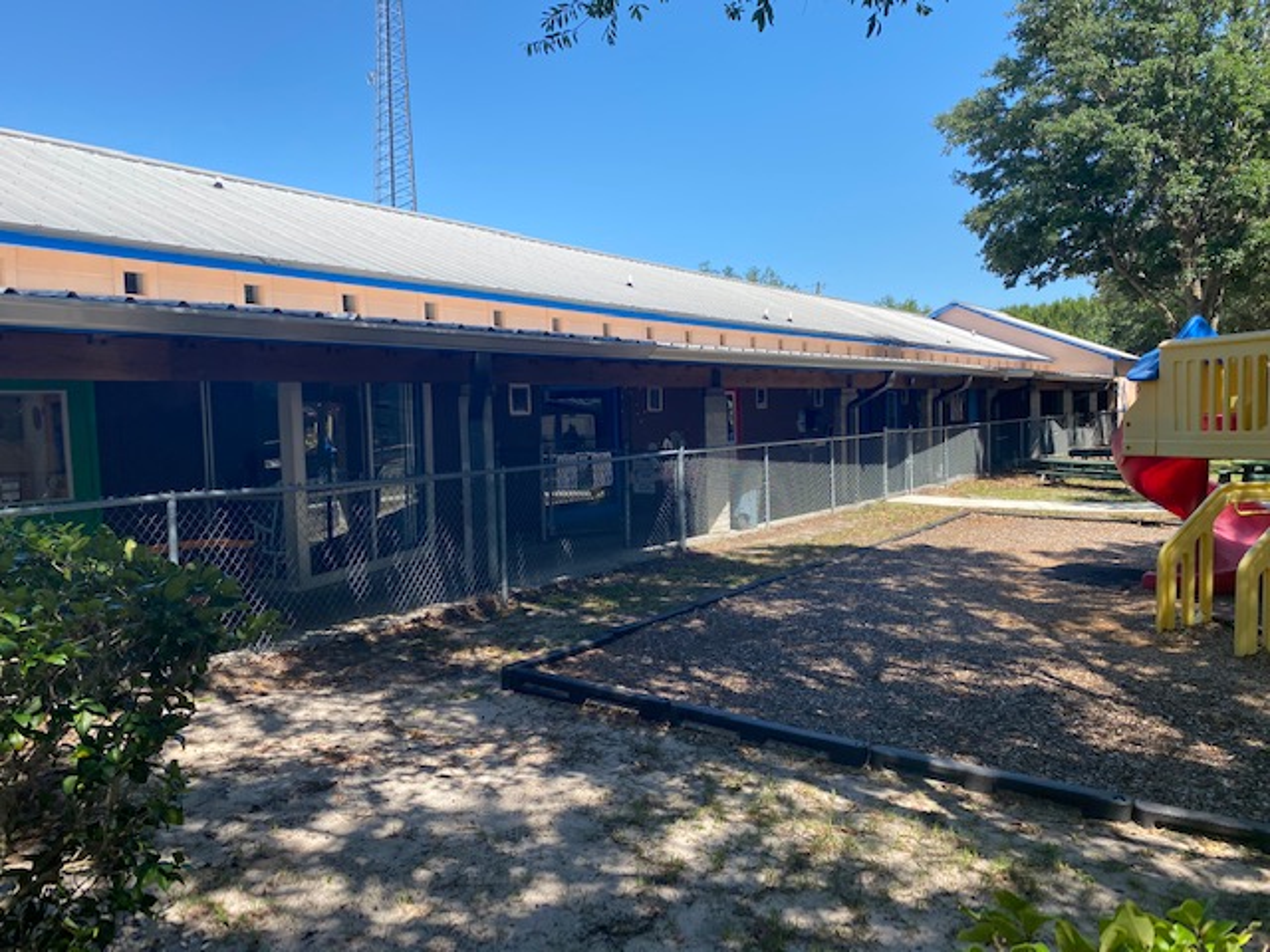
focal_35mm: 26
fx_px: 954
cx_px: 635
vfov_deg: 53.1
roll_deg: +1.9
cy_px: 476
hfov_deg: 67.3
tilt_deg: -3.4
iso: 32
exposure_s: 1/1395
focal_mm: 4.25
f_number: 1.8
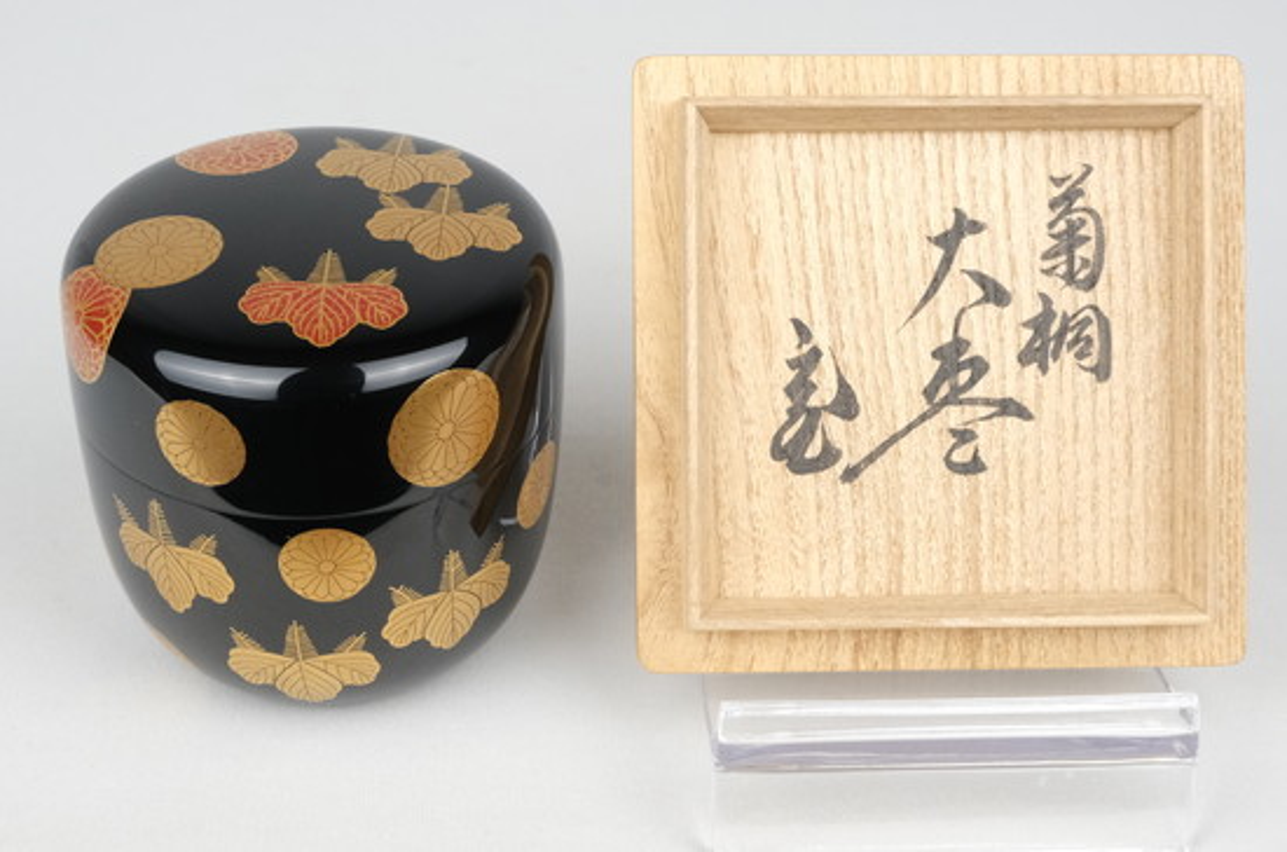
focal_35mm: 50
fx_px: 1783
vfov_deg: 26.9
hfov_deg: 39.7
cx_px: 644
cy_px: 426
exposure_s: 1/25
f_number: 11
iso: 1600
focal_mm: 33.3
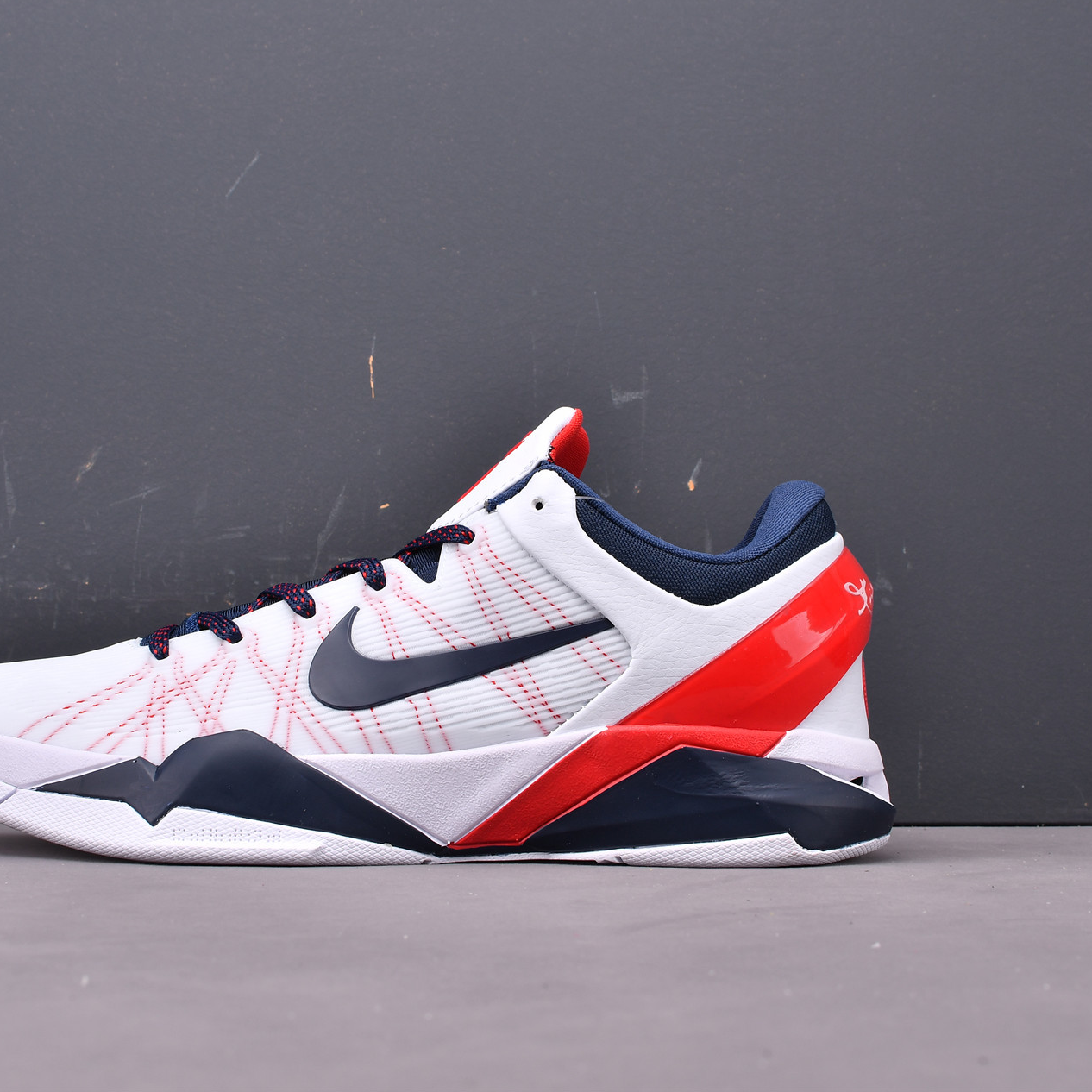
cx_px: 425
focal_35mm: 67
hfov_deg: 25.7
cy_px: 541
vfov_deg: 25.7
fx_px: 2391
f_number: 10
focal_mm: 35
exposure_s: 1/125
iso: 100
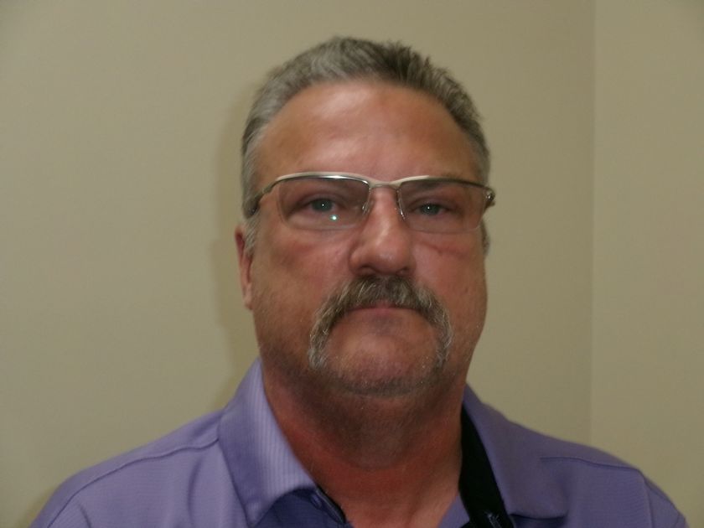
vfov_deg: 15.6
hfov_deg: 20.7
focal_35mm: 95
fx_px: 1932
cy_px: 264
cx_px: 352
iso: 400
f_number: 5.8
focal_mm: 16.9
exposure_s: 1/60
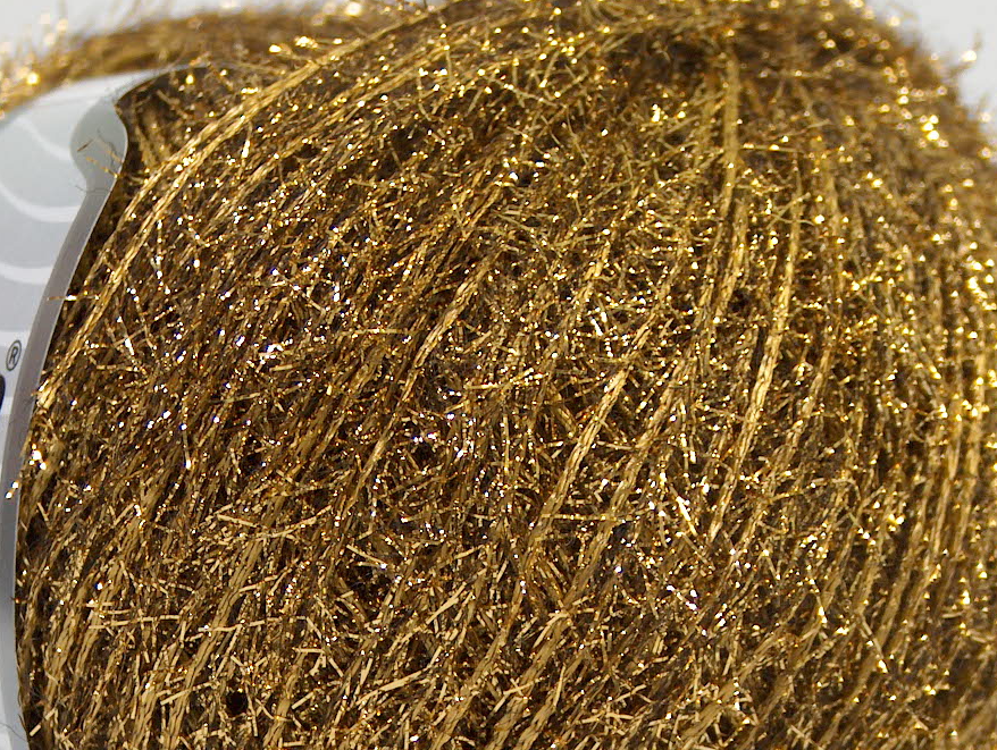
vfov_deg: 12.0
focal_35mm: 124
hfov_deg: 15.9
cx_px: 422
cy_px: 460
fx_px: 3576
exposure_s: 1/14.4
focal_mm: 17.25
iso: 200
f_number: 2.9
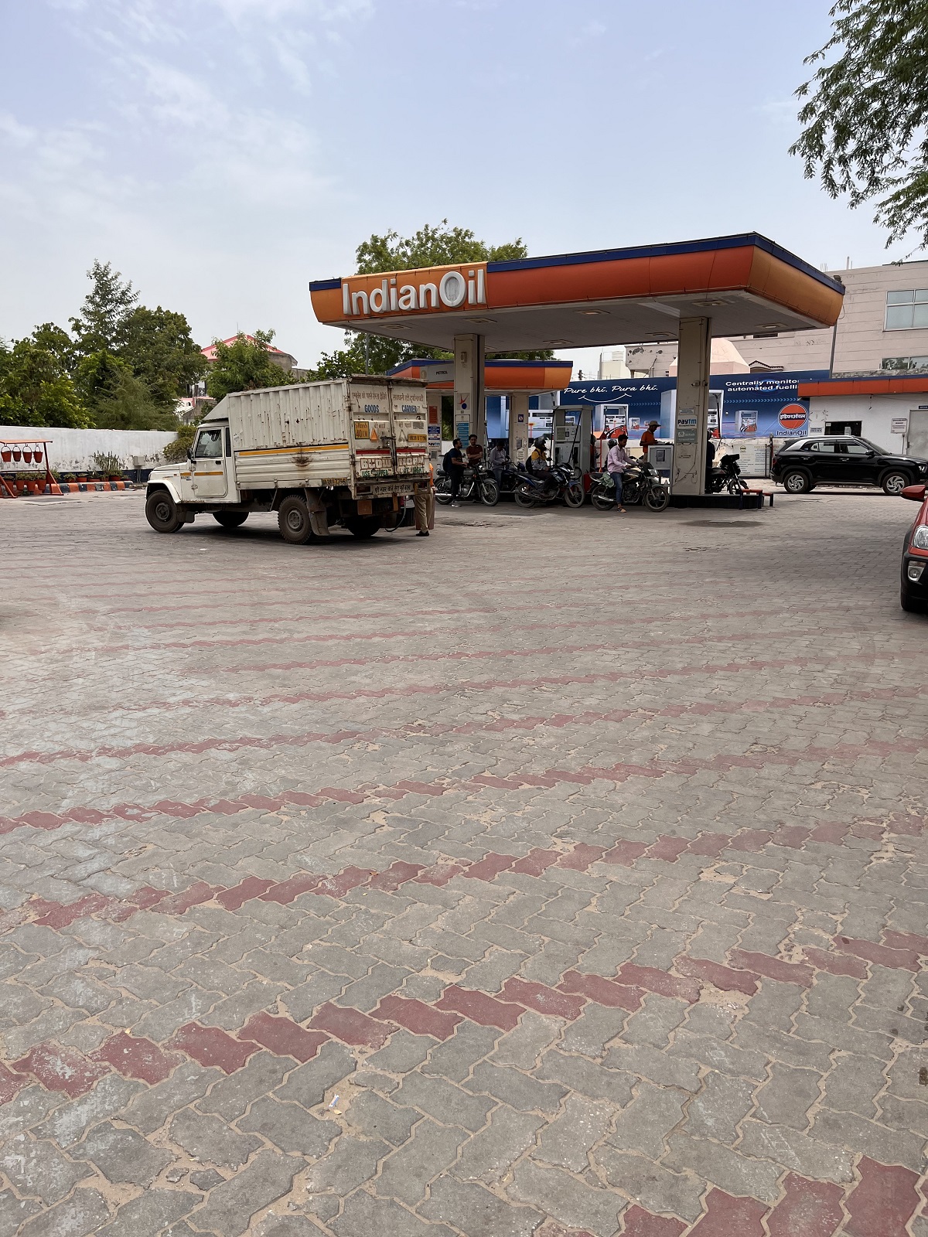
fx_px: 929
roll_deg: +0.4
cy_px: 618
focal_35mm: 26
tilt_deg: -9.6
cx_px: 464
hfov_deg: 53.1
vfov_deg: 67.3
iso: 50
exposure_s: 1/3521
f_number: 1.6
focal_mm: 5.1
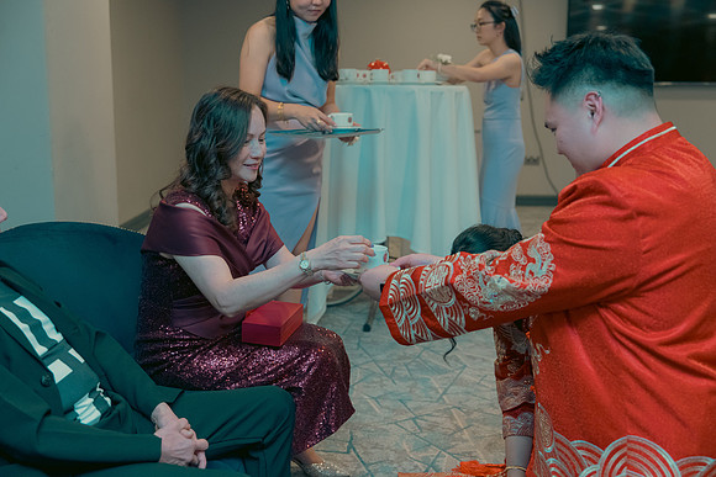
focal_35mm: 44
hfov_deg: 44.5
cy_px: 238
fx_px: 875
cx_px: 358
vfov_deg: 30.5
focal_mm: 44
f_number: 3.5
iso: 2500
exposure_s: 1/160
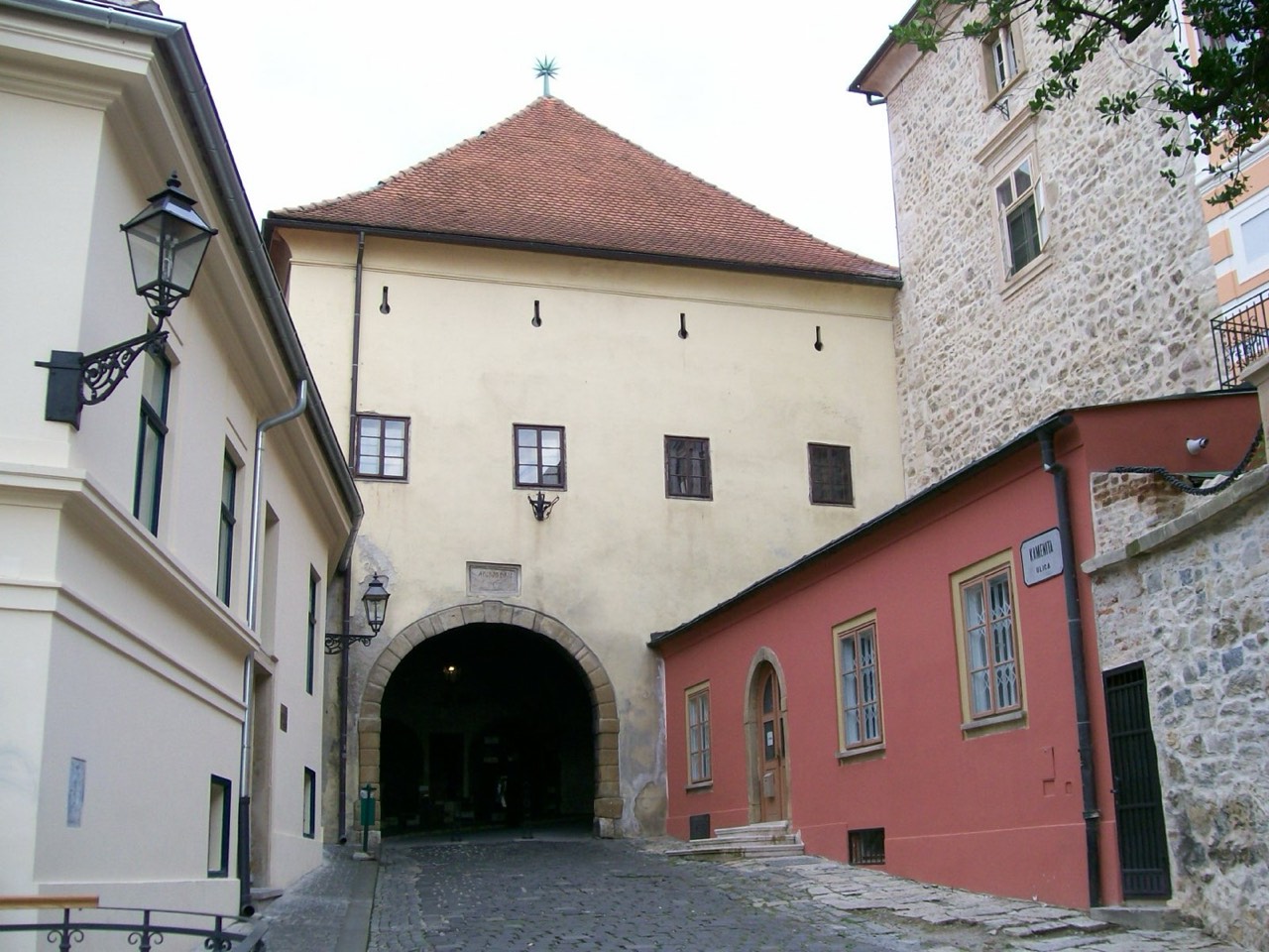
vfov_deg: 39.7
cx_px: 634
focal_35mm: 36
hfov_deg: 51.4
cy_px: 476
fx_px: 1320
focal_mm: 6
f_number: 2.7
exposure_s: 1/90.3
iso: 80
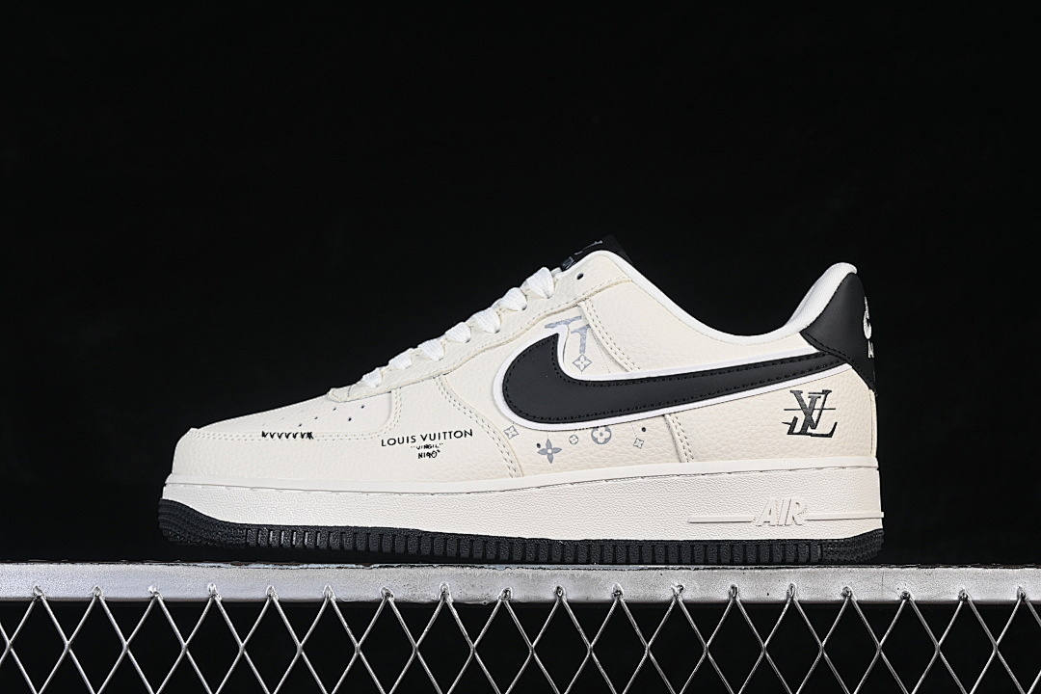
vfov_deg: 18.2
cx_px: 520
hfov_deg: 27.0
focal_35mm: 75
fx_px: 2169
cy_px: 347
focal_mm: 50
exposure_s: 1/80
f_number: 8
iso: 160
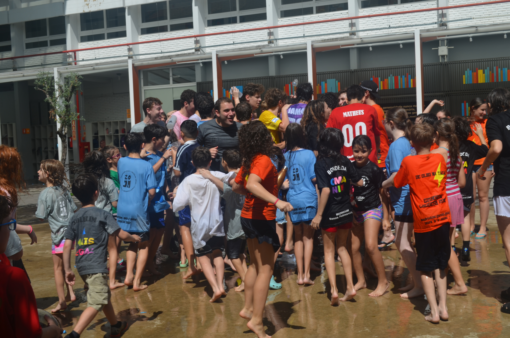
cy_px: 169
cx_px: 255
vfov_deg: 28.0
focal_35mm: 48
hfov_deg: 41.2
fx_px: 679
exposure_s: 1/320
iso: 100
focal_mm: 32
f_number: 9
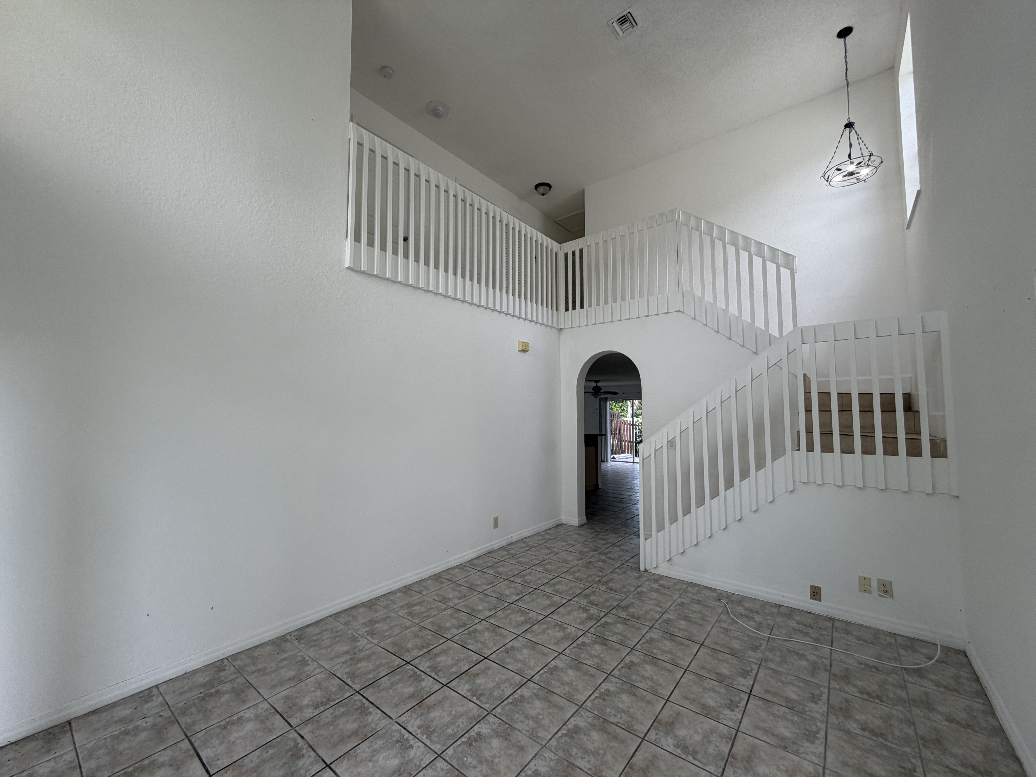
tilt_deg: +2.8
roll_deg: +0.3
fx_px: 419
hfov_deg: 102.1
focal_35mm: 14
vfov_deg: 85.7
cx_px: 518
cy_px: 388
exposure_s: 1/120
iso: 100
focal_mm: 2.22
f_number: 2.2
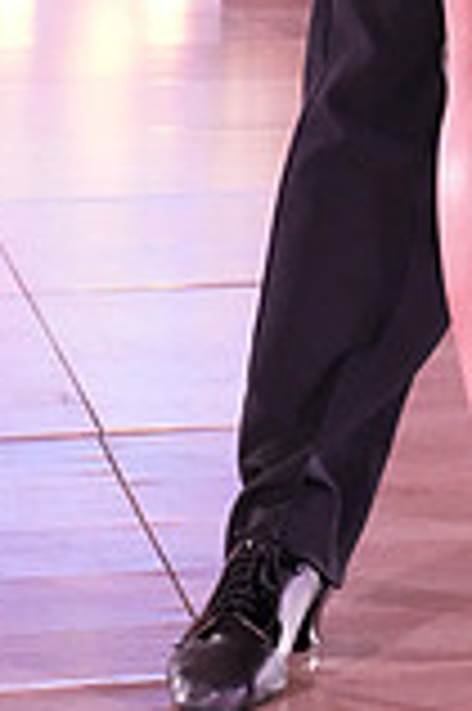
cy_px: -441
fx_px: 3114
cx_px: 695
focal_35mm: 158
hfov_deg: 8.5
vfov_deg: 12.2
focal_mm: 43
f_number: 7.1
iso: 8000
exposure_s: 1/250
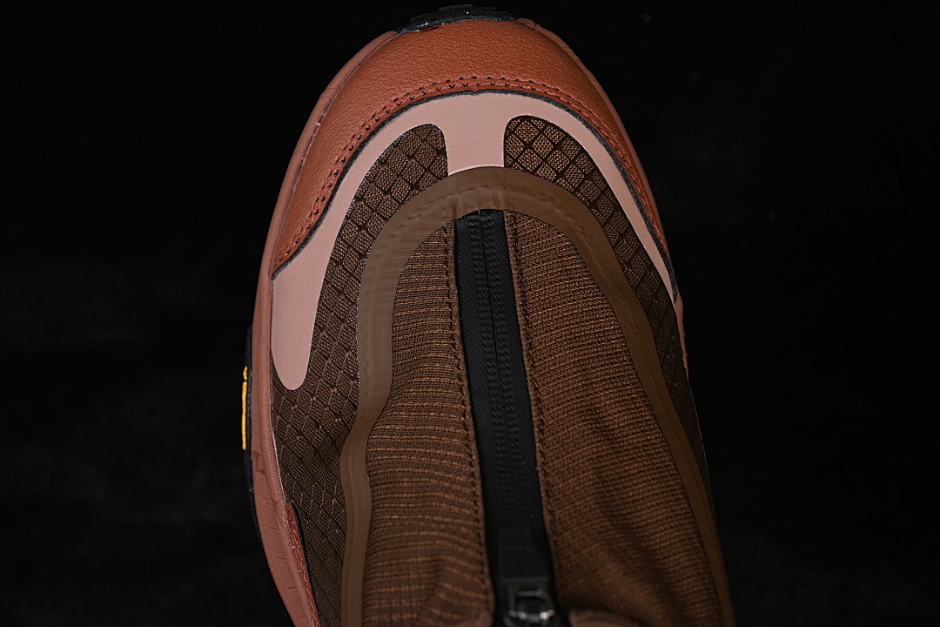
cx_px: 470
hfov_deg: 27.0
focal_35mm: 75
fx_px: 1958
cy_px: 314
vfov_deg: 18.2
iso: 160
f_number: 6.3
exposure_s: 1/80
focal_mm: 50
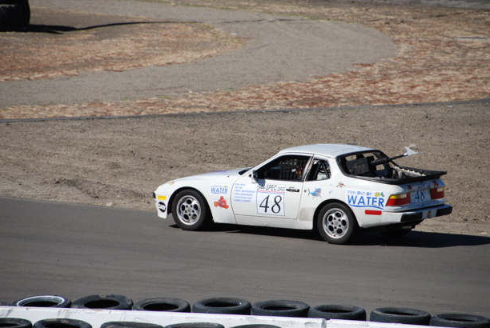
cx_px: 248
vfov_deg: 4.4
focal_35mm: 313
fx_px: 4266
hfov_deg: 6.6
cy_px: 163
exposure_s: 1/1600
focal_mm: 200
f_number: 5.6
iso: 200
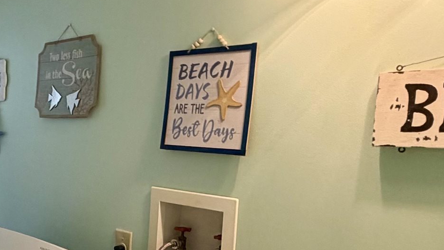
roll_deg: -2.8
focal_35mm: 50
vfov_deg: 23.9
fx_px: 589
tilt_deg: -2.8
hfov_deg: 37.6
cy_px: 153
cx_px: 16
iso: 200
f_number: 2.2
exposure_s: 1/60
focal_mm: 2.22
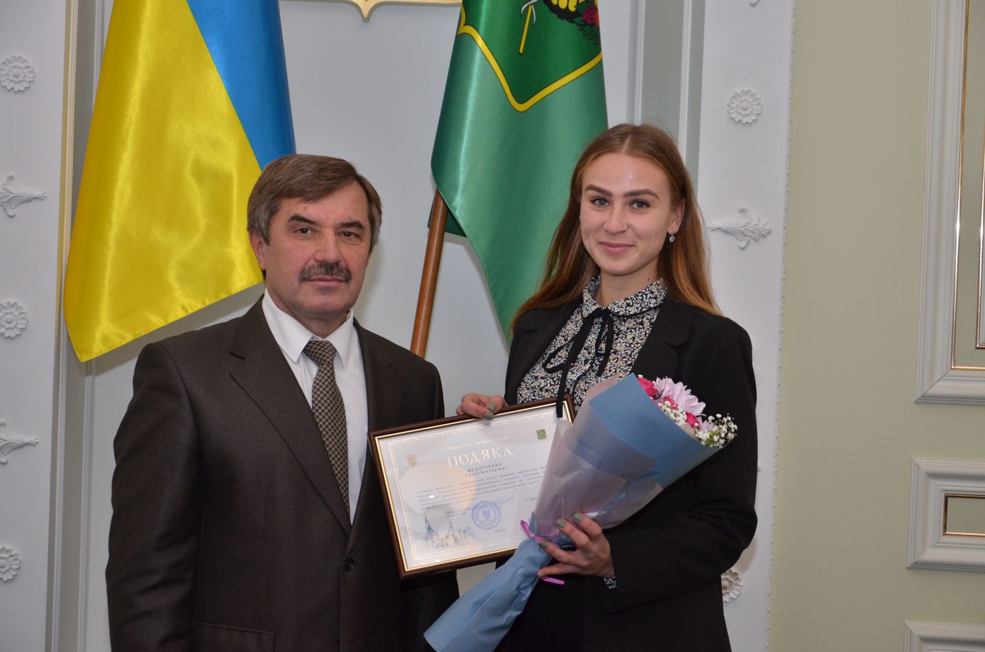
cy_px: 326
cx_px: 492
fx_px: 2048
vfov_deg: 18.1
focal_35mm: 75
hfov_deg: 27.0
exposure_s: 1/250
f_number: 5
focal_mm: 50
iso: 800
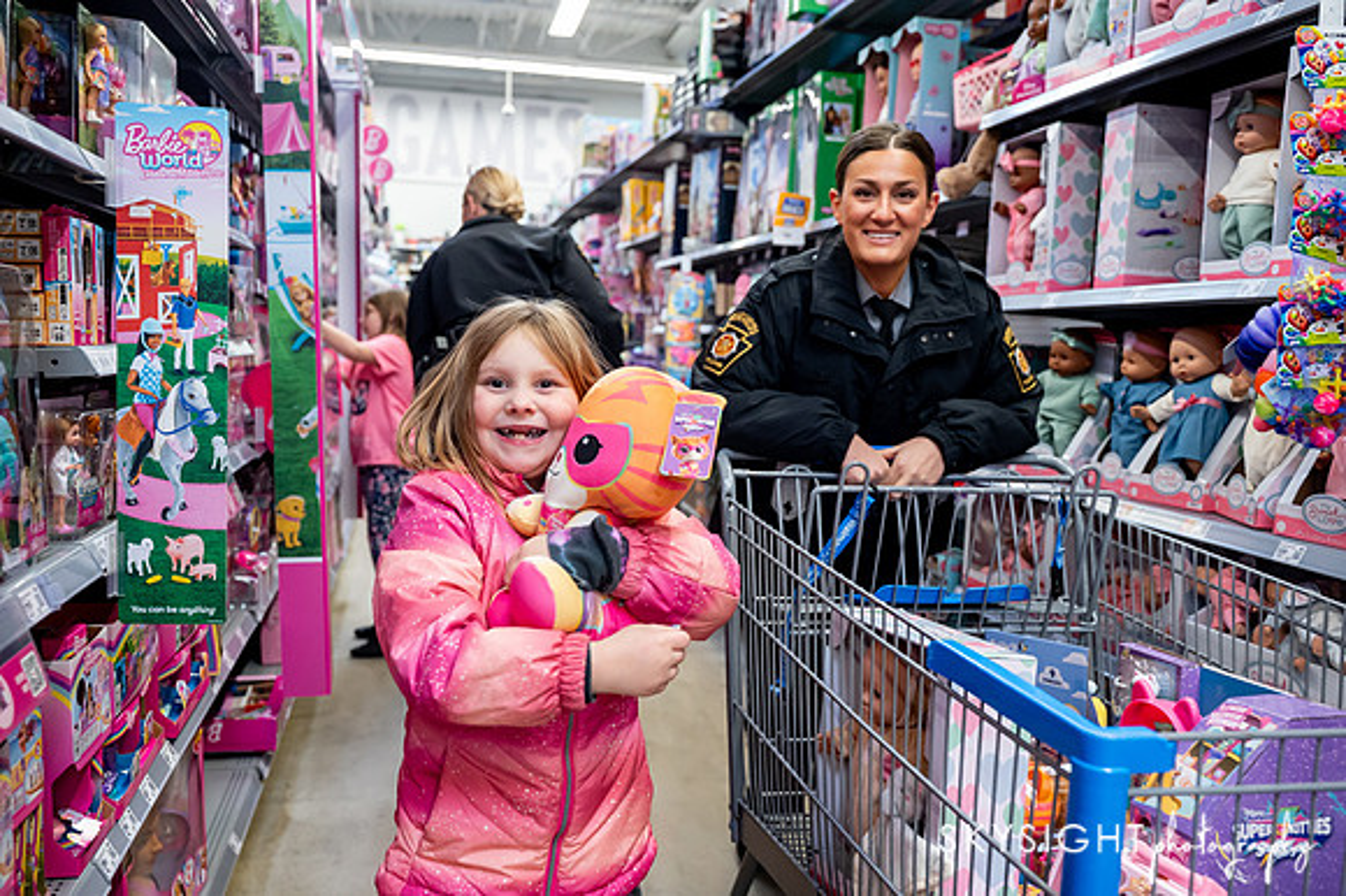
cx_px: 673
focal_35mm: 29
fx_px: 1093
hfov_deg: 63.3
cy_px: 448
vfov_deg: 44.6
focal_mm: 28
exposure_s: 1/320
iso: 3200
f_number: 3.2
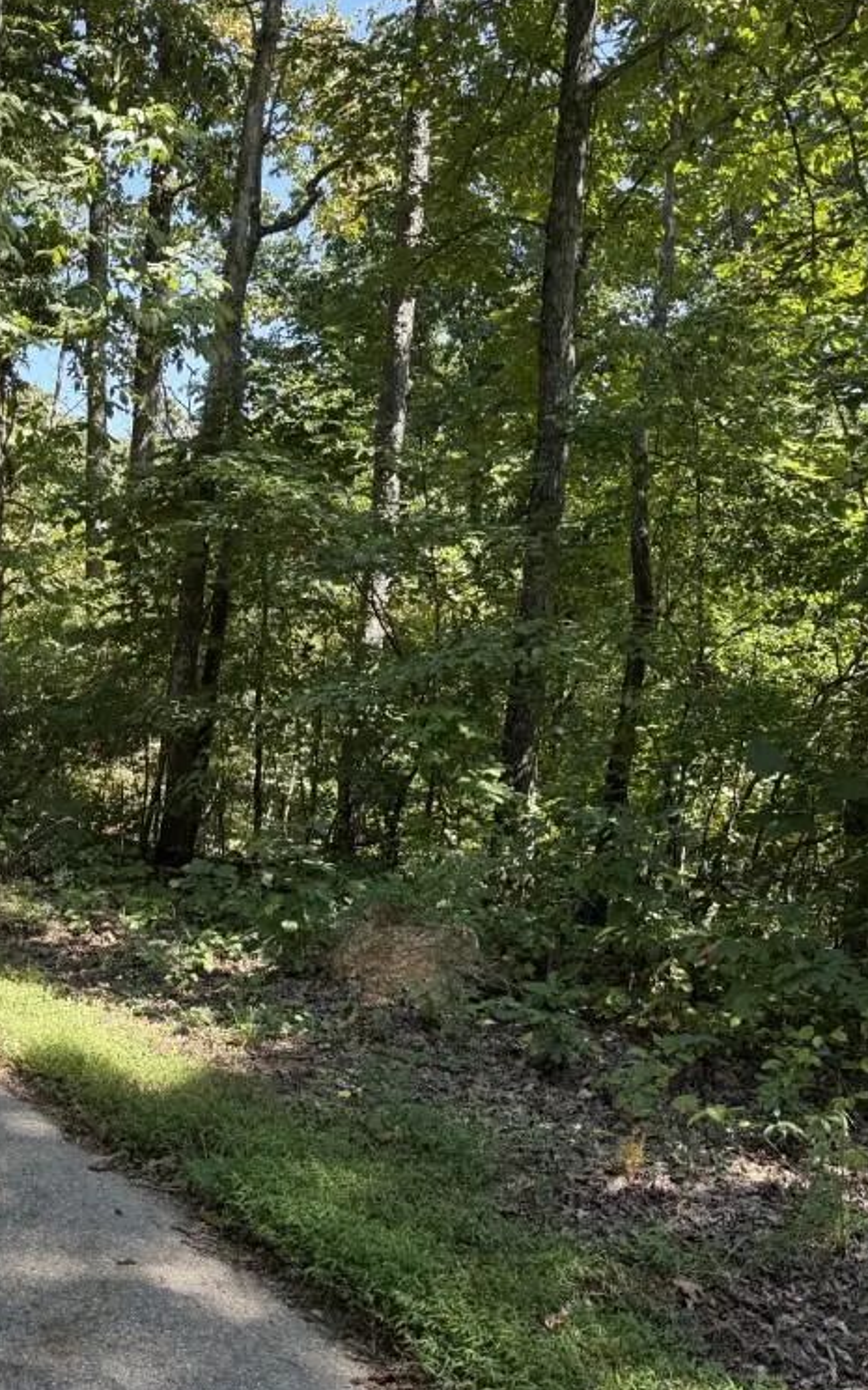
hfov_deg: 33.9
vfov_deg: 55.3
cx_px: 52
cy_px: 695
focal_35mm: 35
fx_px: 1325
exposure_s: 1/507
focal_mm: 6.76
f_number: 1.78
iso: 100
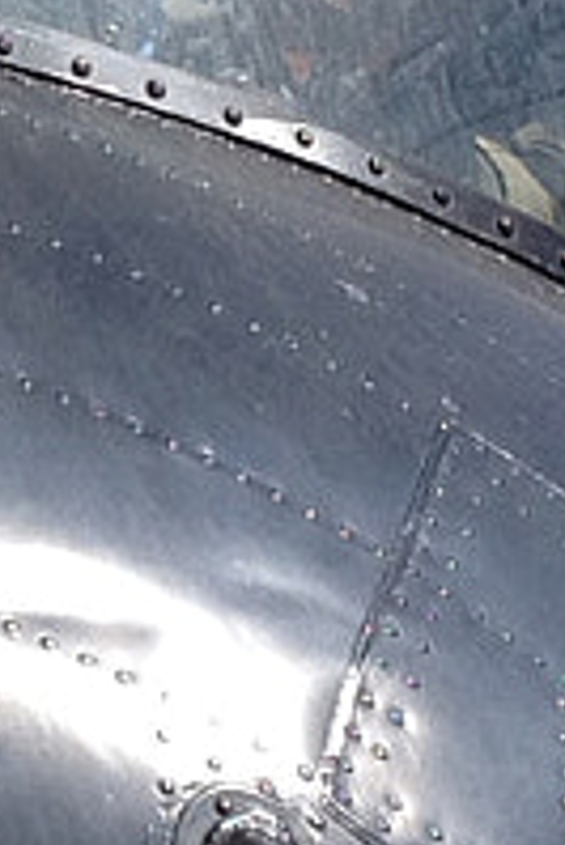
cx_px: -306
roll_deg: -2.3
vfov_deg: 7.0
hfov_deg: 4.7
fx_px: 6862
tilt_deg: -11.0
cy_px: 454
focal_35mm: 292
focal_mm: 4.28
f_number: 2.4
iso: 50
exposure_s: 1/1493
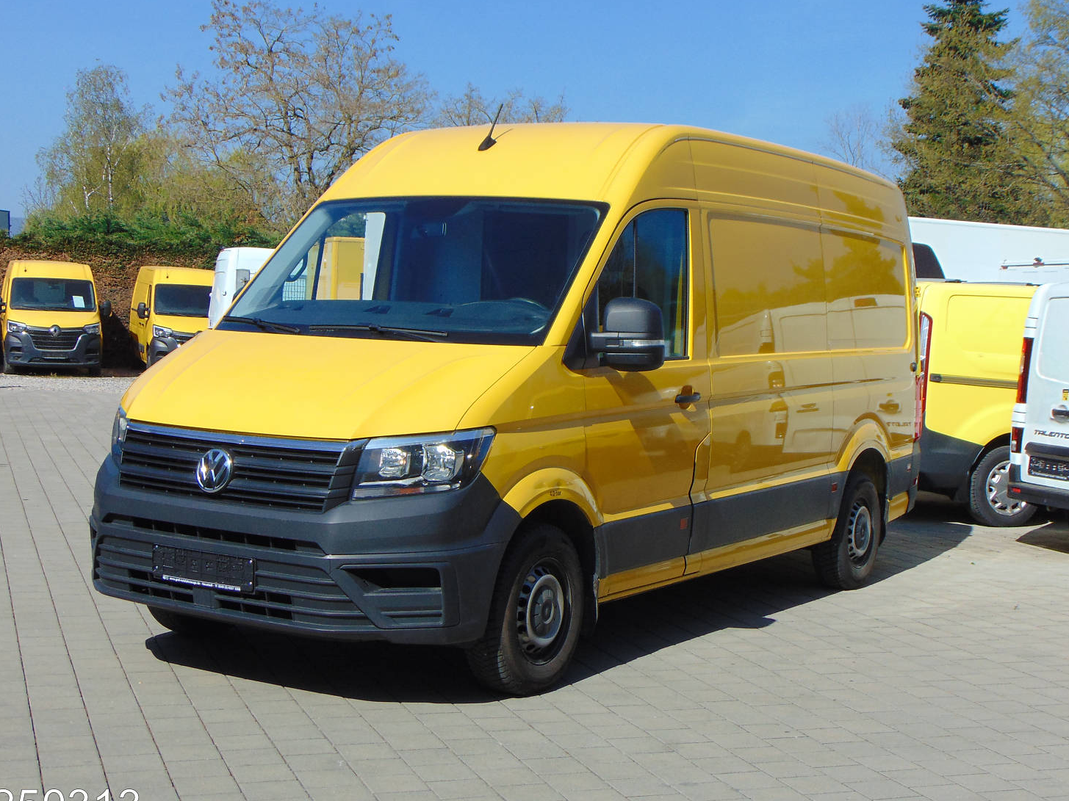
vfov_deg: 26.6
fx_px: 1698
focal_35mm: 55
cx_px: 551
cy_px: 402
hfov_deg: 34.9
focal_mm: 9
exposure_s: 1/250
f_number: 9
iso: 100
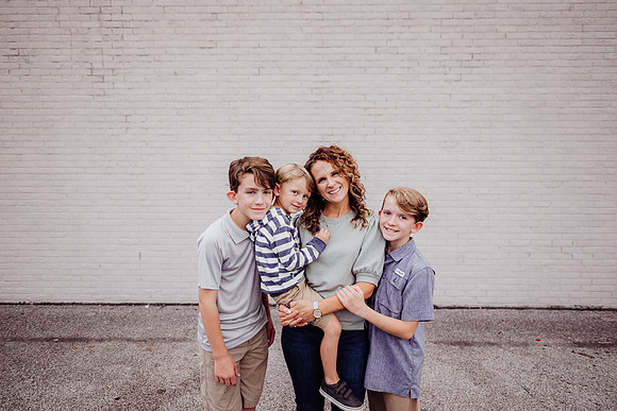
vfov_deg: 53.2
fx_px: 411
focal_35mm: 24
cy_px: 206
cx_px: 308
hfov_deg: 73.7
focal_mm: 24
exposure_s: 1/200
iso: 200
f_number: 2.5
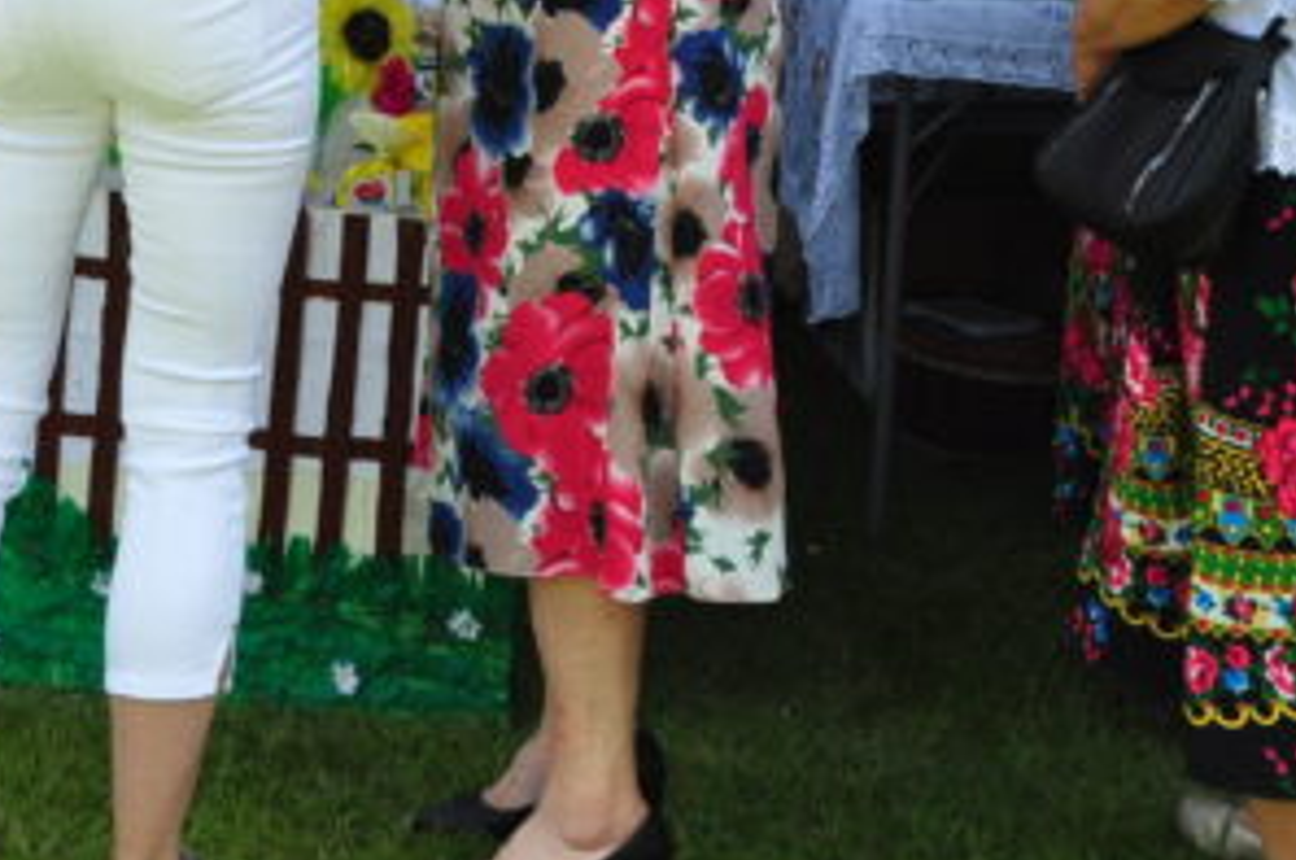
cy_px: -511
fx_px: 4457
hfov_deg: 16.3
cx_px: 74
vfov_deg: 10.6
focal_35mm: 124
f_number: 7.1
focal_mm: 24
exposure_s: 1/200
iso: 200
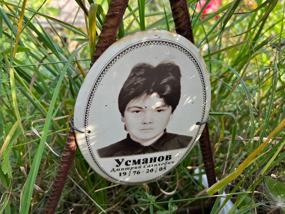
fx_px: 214
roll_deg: -2.0
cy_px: 107
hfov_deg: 67.3
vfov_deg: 53.1
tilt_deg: -32.7
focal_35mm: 26
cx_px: 142
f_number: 1.5
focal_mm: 5.7
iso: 40
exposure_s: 1/260
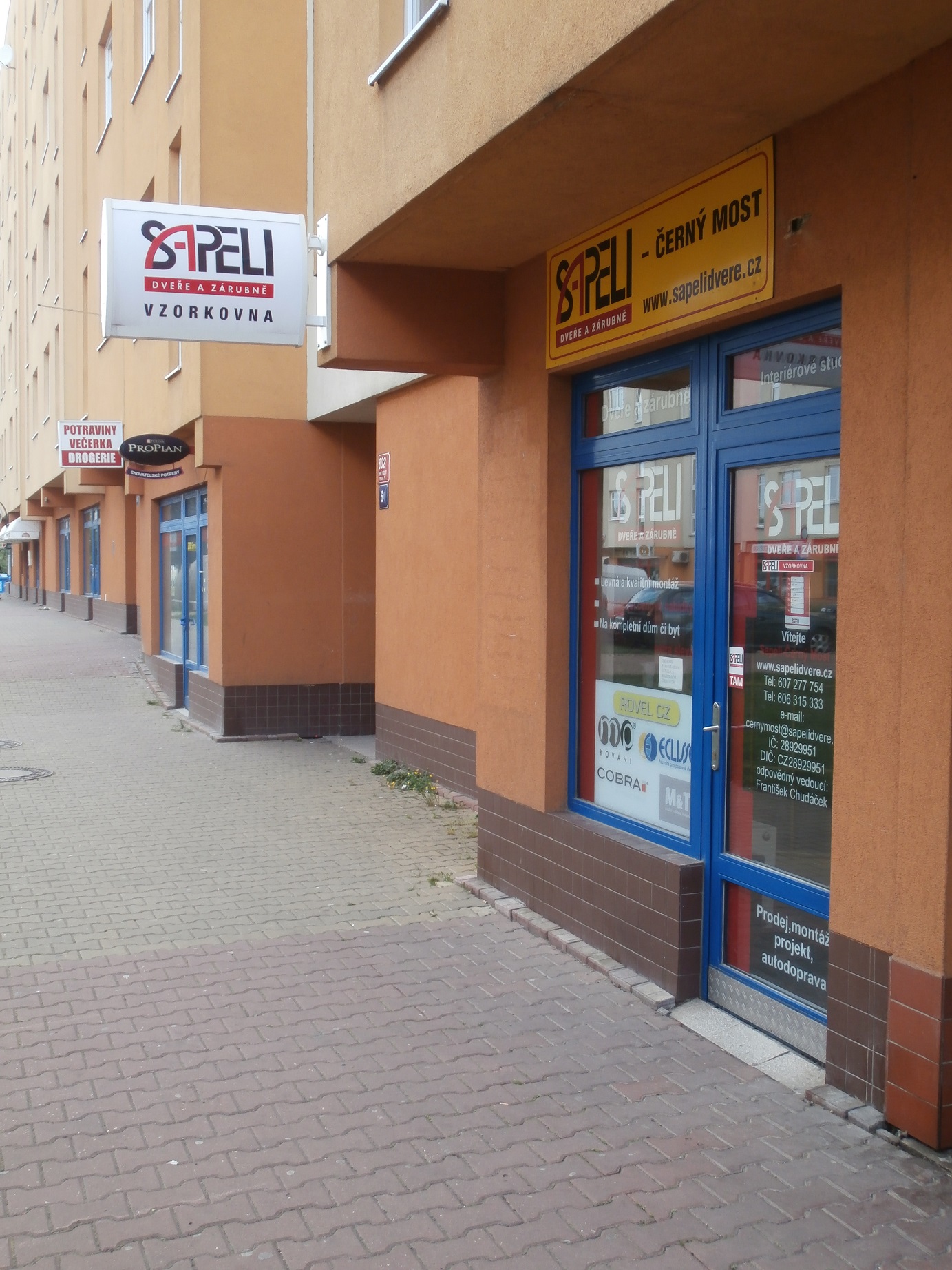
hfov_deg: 37.7
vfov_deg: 49.0
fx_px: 1393
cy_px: 635
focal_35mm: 38
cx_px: 476
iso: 100
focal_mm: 6.67
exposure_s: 1/100
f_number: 3.9
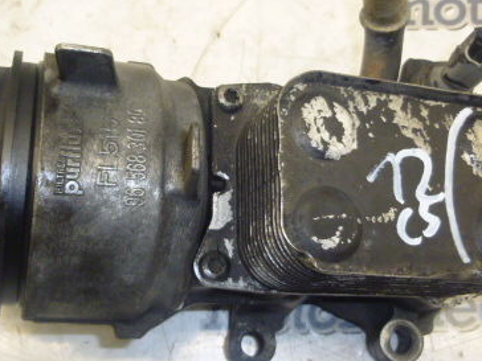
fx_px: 613
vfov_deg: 32.9
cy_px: 171
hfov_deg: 42.8
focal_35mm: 44
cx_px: 196
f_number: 3.1
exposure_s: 1/60
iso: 250
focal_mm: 4.5
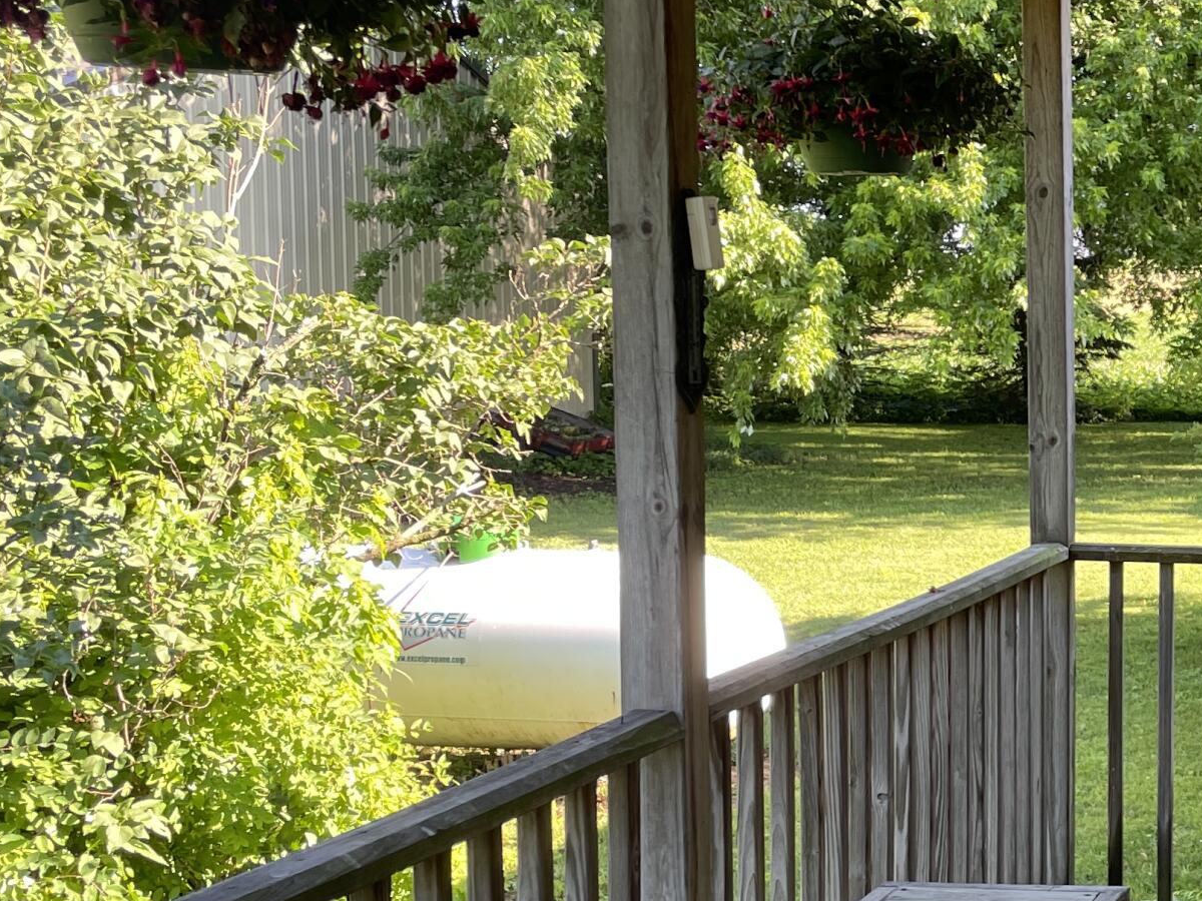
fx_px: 2257
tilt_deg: -5.1
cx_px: 1290
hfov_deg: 27.5
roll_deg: -0.2
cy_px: 530
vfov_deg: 22.6
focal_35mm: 65
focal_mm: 4.2
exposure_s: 1/125
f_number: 1.6
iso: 32
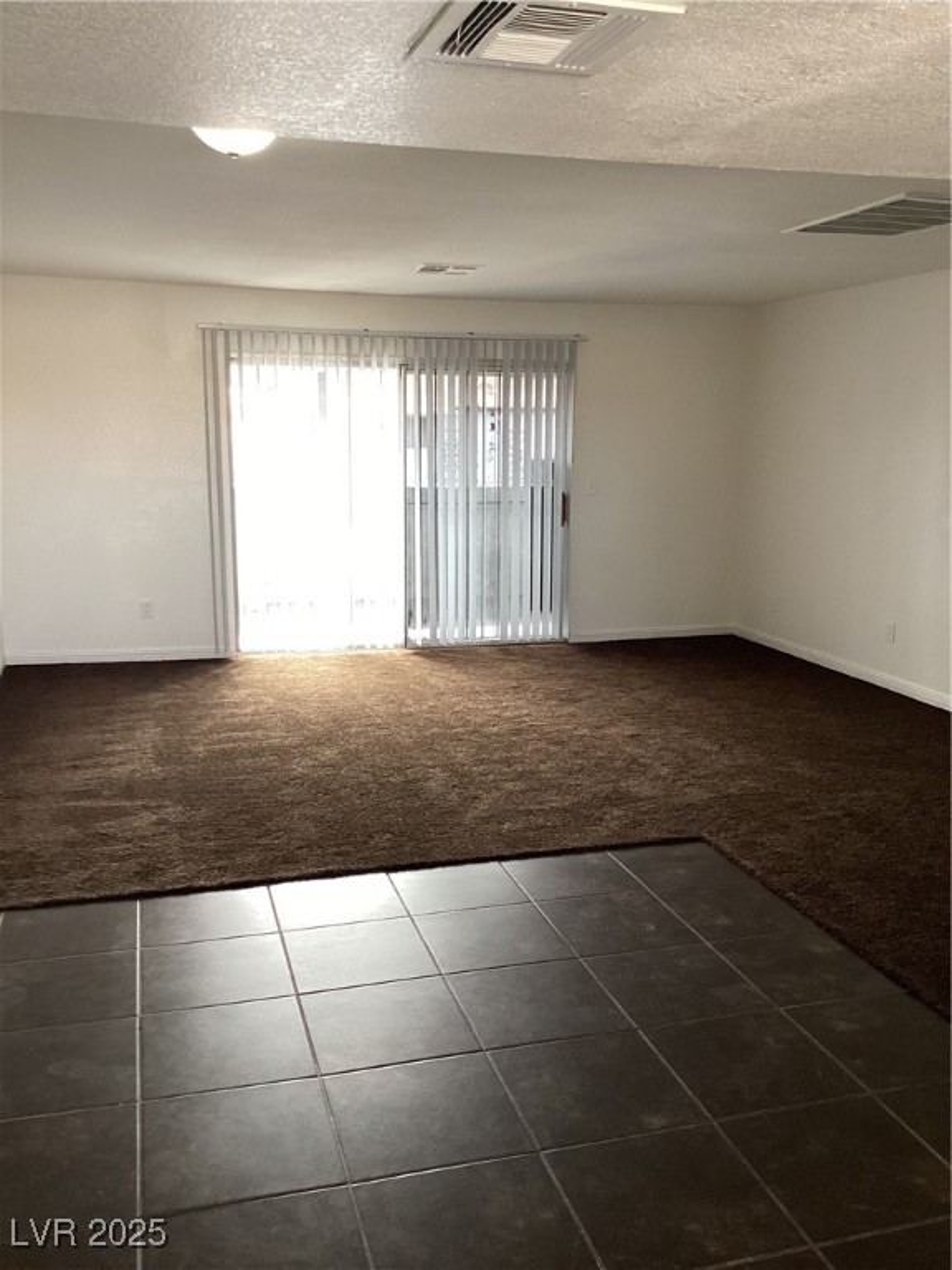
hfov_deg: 45.4
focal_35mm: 31
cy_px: 635
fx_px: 1137
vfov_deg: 58.4
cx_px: 476
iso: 160
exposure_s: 1/60
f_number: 2.4
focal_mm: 3.3
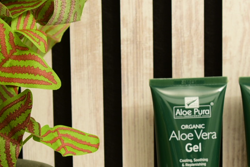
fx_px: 1431
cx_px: 145
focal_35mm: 206
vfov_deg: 6.7
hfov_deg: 10.0
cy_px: 148
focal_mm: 44
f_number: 5.6
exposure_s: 1/200
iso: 125
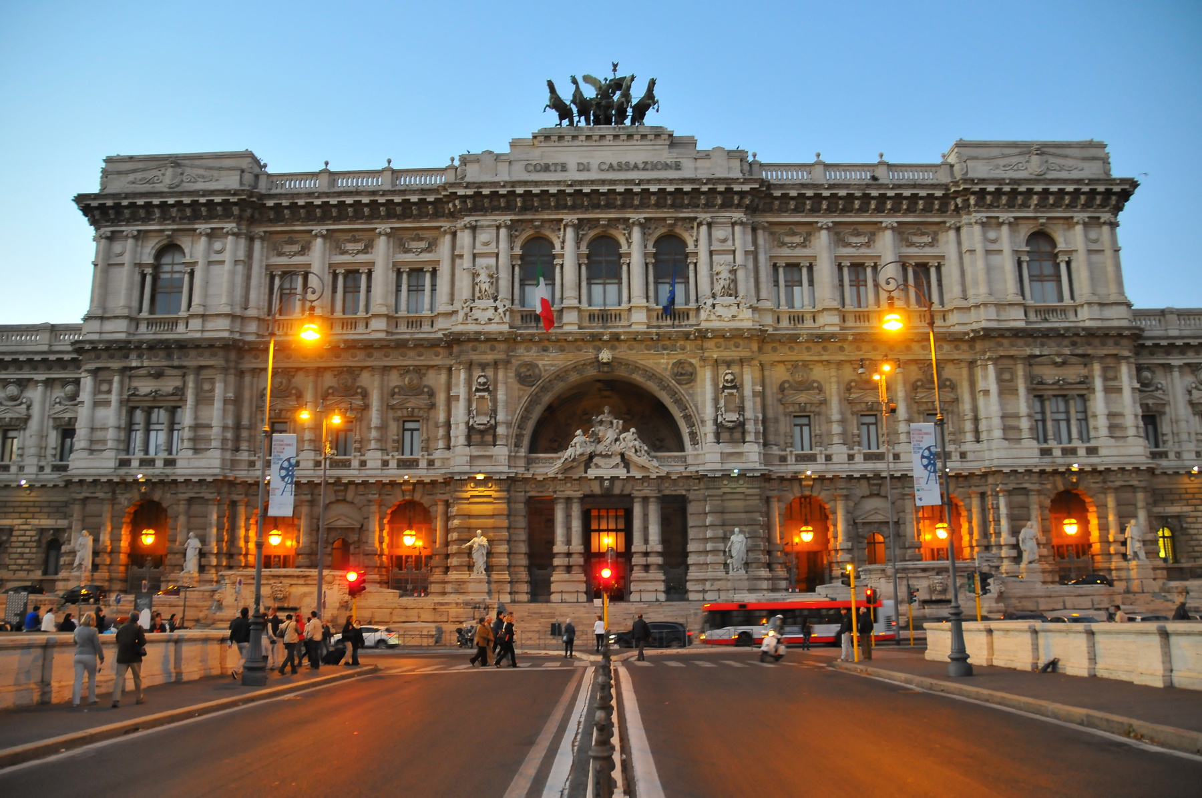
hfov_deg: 67.4
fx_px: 901
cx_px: 601
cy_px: 399
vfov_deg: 47.8
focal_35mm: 27
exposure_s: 1/30
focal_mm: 18
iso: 800
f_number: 3.5
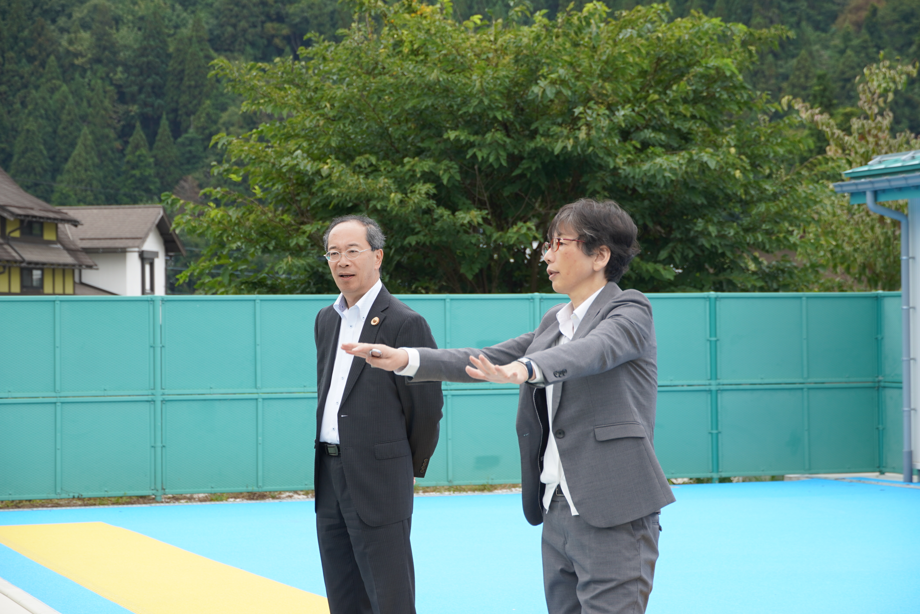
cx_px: 460
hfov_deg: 22.2
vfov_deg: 15.0
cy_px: 307
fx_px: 2340
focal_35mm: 92
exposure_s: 1/160
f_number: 5.6
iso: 125
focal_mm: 61
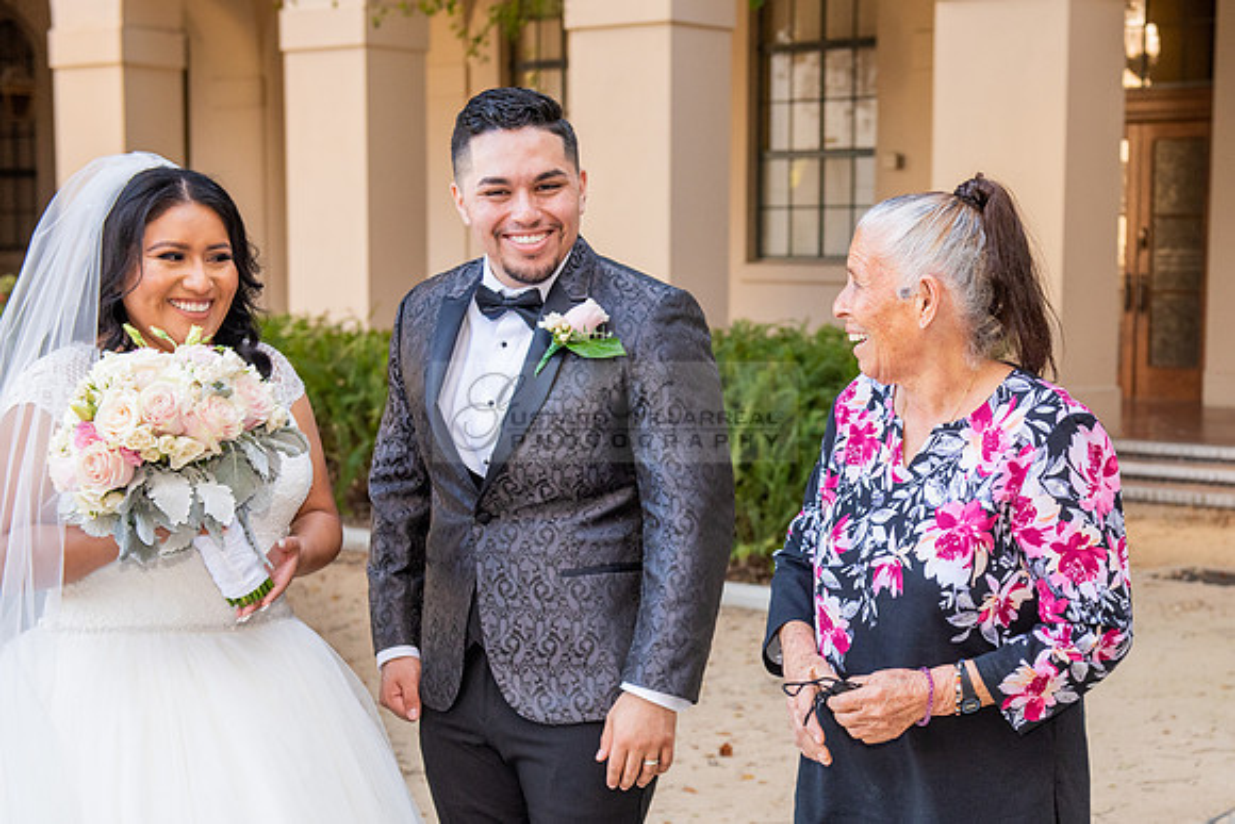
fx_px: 2348
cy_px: 498
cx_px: 868
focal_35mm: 68
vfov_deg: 19.9
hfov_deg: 29.2
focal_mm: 48
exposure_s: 1/200
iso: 640
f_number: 4.5
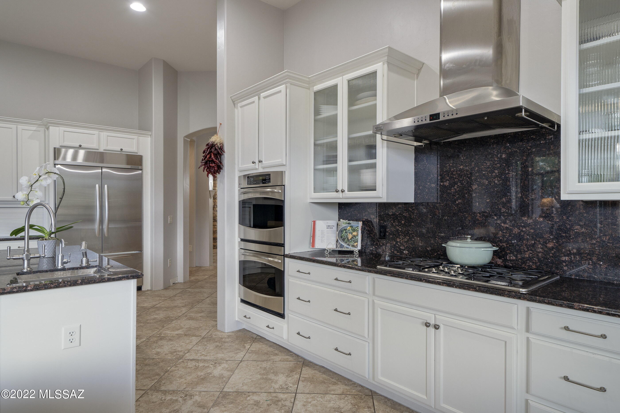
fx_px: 327
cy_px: 206
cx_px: 310
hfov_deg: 86.9
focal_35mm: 19
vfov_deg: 64.5
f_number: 9
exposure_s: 1/4
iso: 200
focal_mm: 19
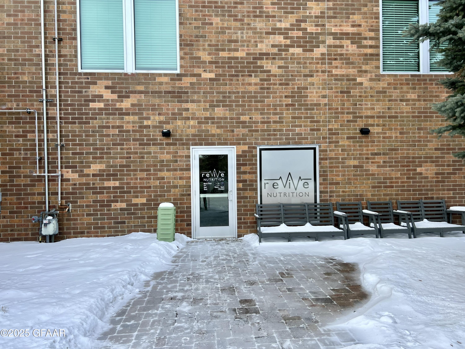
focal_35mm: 26
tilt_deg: +0.0
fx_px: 349
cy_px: 174
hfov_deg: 67.3
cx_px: 232
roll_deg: +1.3
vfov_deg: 53.1
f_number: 1.5
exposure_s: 1/696
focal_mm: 5.7
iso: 50
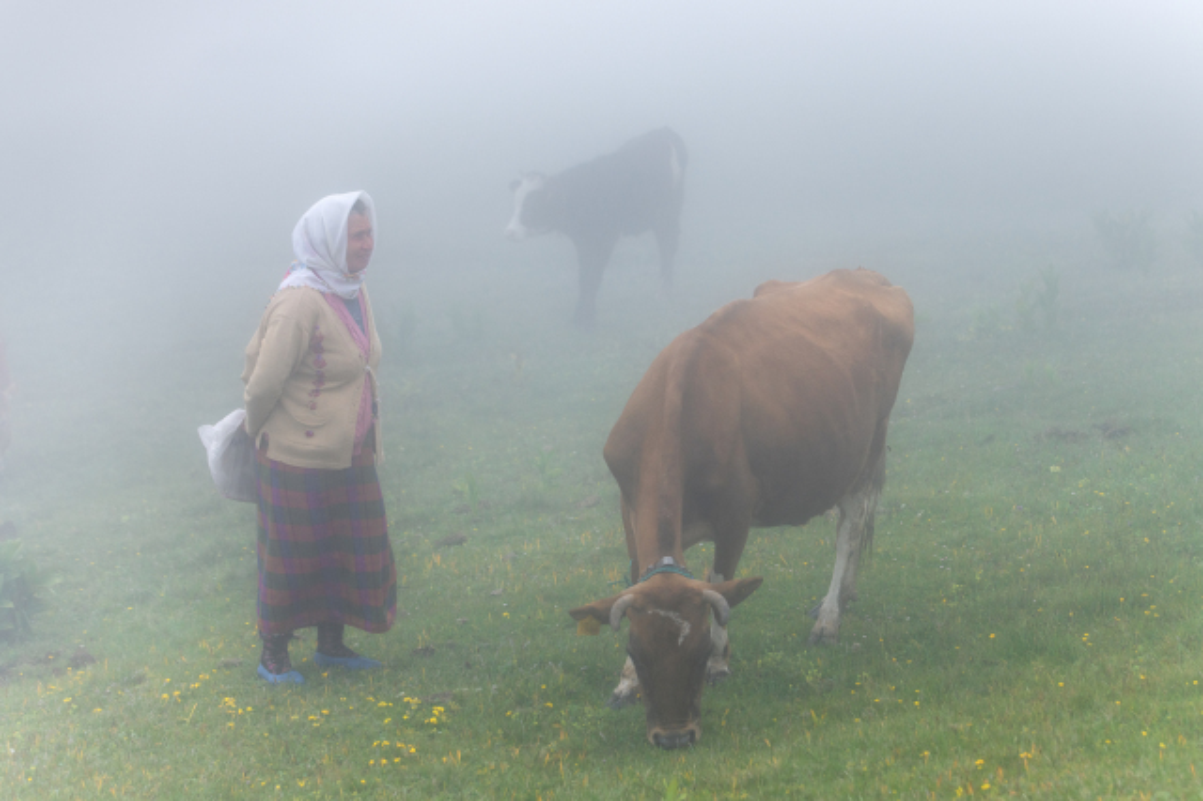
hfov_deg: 28.9
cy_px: 400
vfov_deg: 19.4
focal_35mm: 70
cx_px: 602
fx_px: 2338
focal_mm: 70
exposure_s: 1/1250
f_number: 3.2
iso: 160
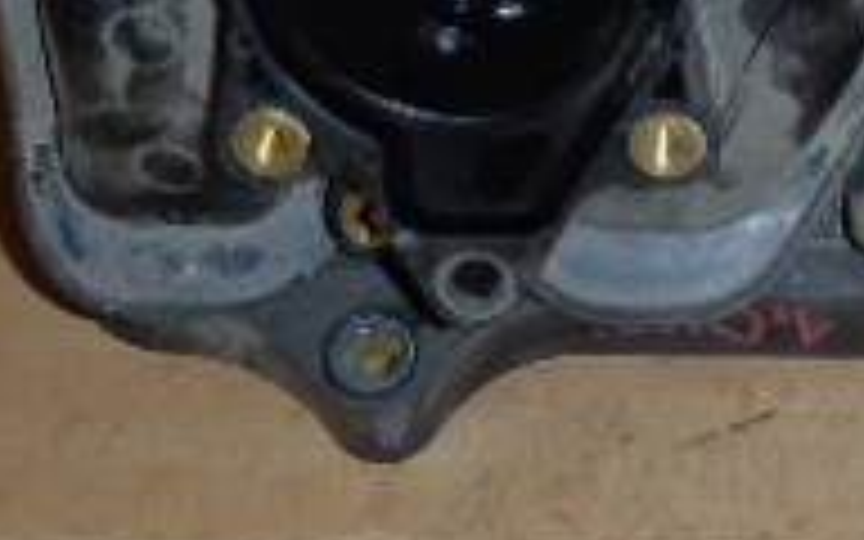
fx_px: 2331
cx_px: 706
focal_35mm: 99
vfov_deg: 12.9
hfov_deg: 20.7
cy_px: -81
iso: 100
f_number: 3.9
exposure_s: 1/30
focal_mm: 5
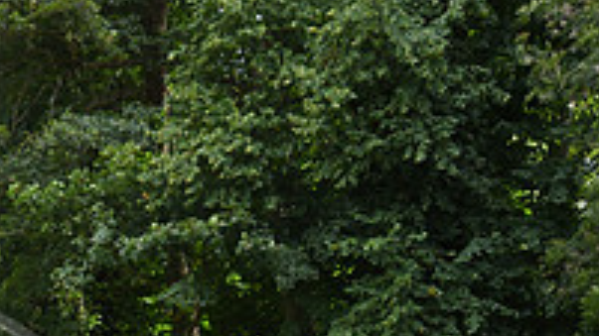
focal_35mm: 133
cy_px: 538
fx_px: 2112
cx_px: -143
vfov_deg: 8.8
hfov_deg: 15.5
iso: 1000
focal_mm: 44
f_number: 4.2
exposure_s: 1/1250
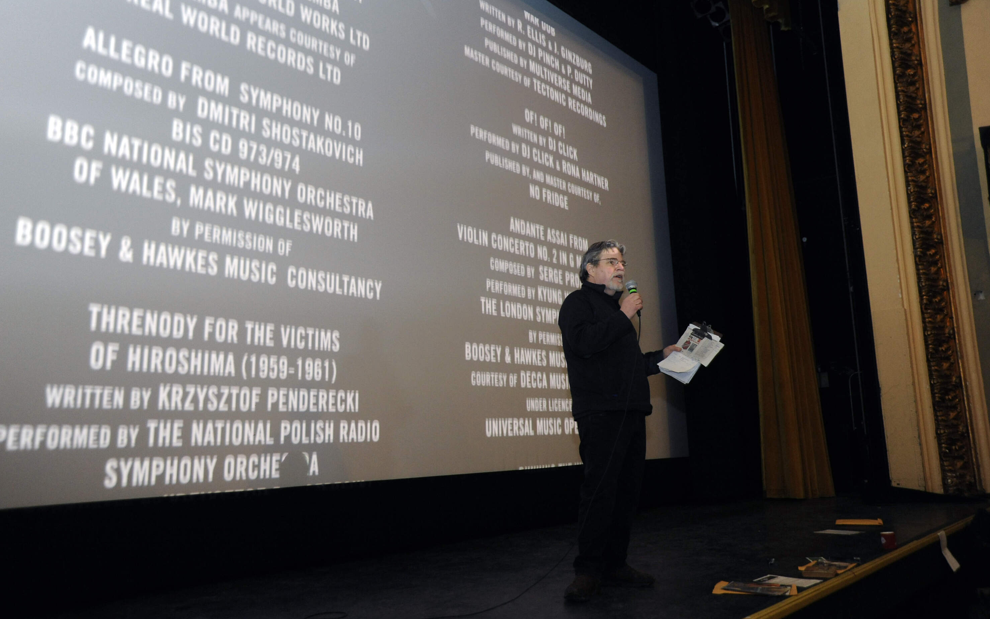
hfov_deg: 58.1
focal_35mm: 33
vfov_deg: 38.3
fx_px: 890
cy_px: 300
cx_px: 496
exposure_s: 1/60
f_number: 5
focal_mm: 32
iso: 2800
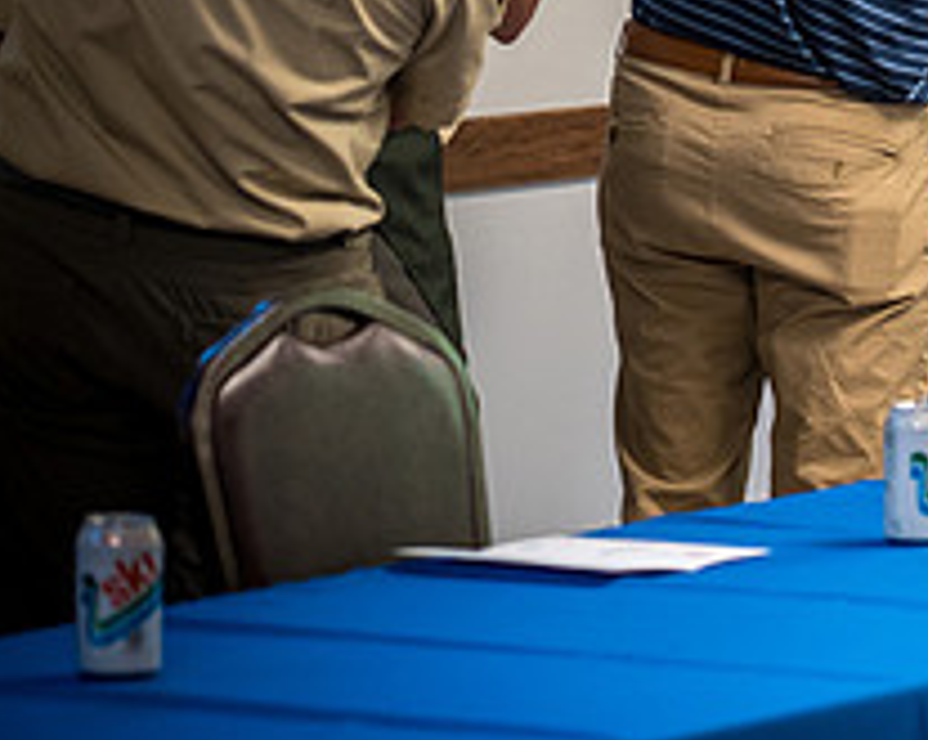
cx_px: 1251
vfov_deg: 4.9
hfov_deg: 6.1
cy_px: 18
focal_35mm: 316
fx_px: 8667
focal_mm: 120
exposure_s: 1/125
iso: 2200
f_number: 4
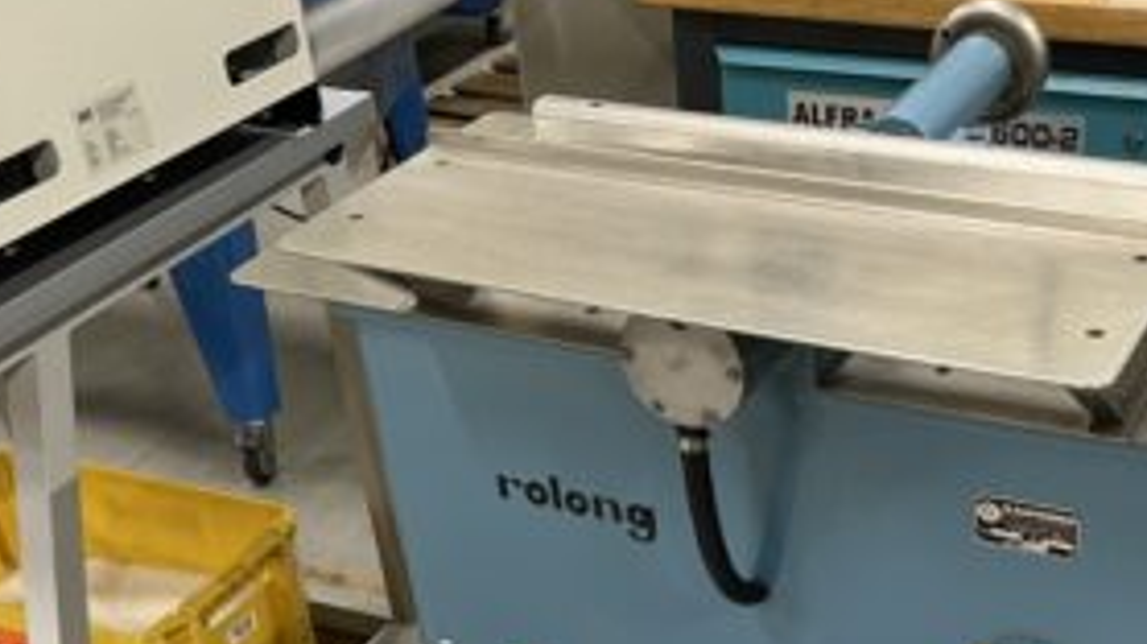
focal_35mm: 53
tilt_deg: -39.3
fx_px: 1611
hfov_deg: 38.8
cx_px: 743
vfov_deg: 21.6
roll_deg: +3.9
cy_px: 681
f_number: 1.5
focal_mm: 5.7
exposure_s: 1/50
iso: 100
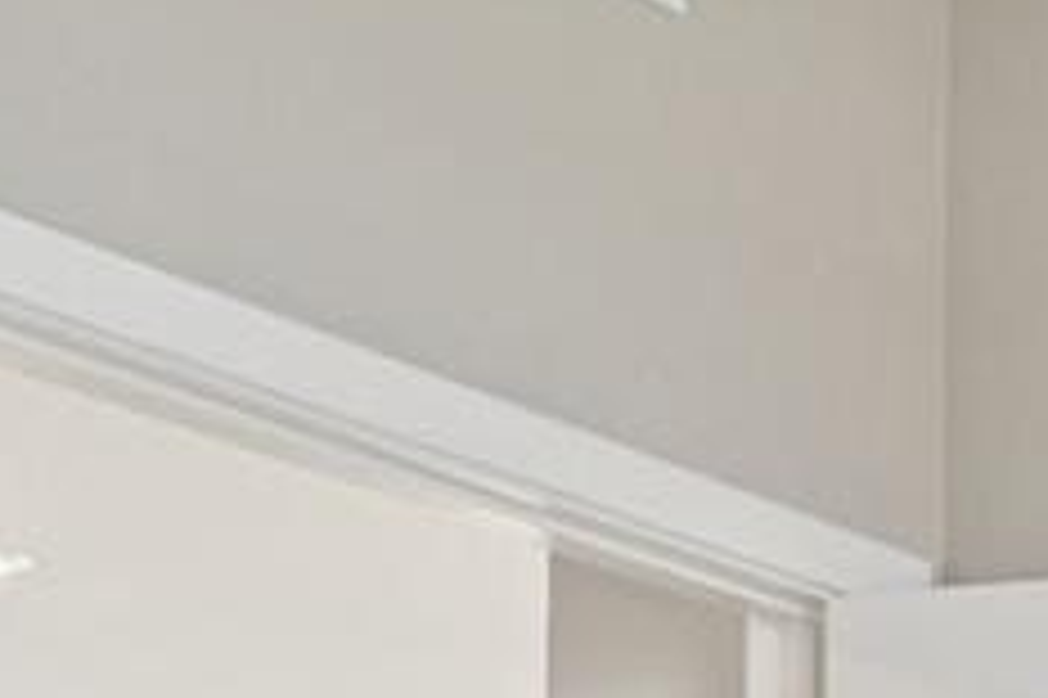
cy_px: 1630
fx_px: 2912
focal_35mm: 100
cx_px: 3117
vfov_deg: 11.5
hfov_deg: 11.6
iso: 250
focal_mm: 14.6
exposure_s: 1/30
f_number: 8
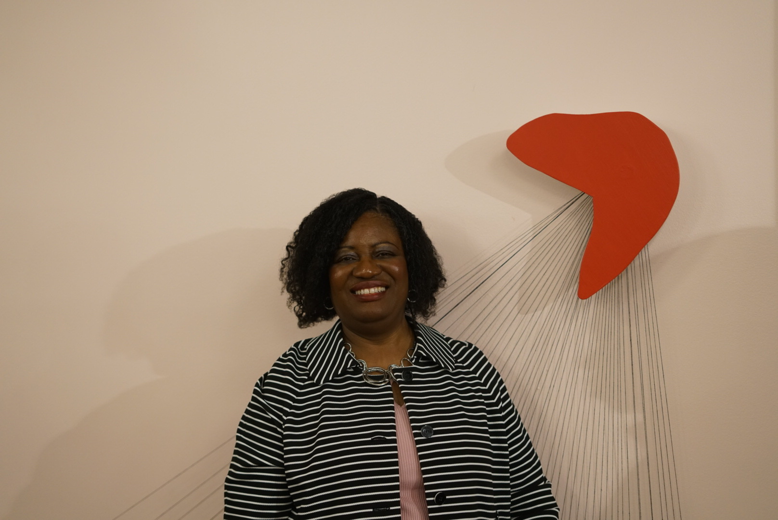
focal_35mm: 50
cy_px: 260
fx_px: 1081
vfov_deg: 27.0
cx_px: 389
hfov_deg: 39.6
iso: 1600
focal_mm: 50
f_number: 2.2
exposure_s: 1/160
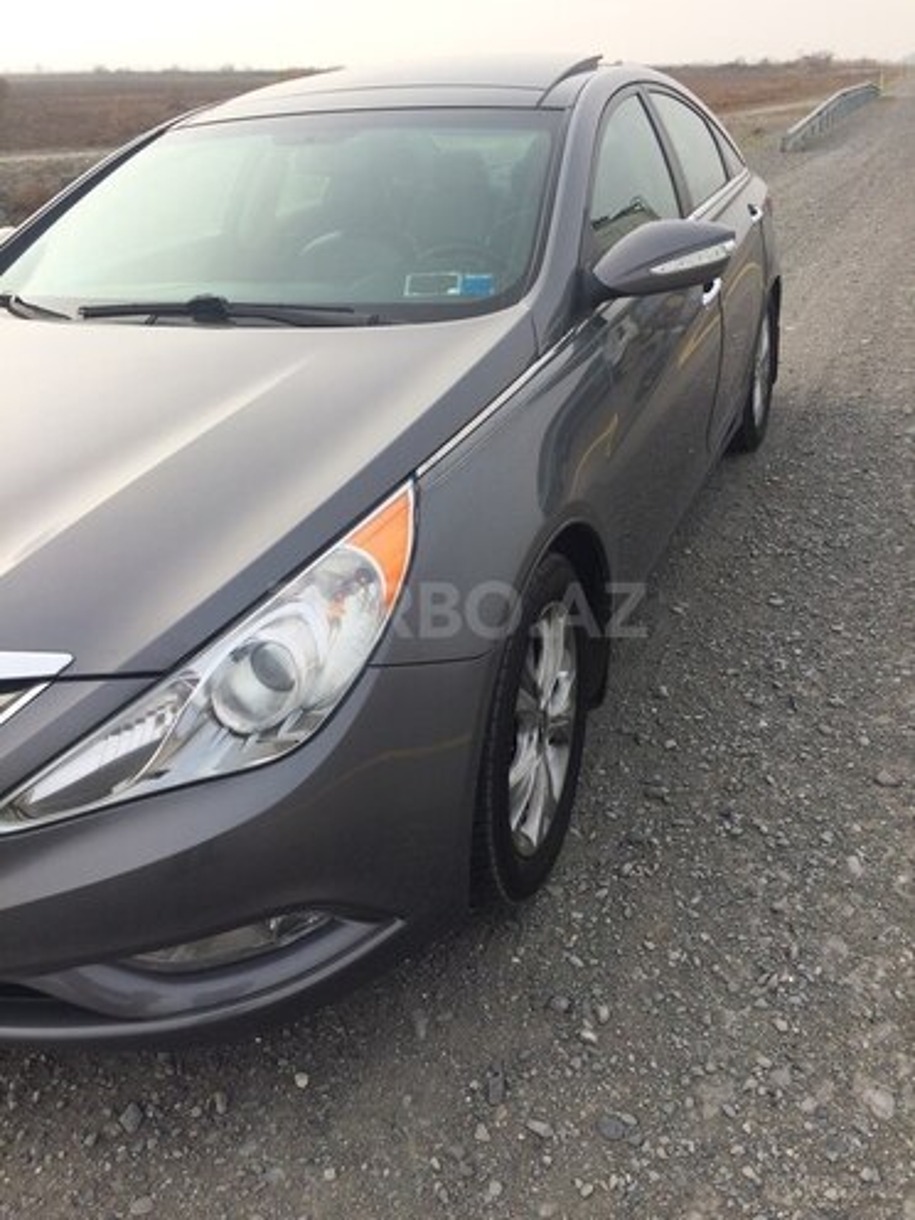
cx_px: 458
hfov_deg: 48.2
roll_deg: -1.0
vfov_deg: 61.7
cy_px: 610
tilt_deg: -26.7
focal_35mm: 29
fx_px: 1022
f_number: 2.2
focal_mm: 4.15
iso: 32
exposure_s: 1/1109
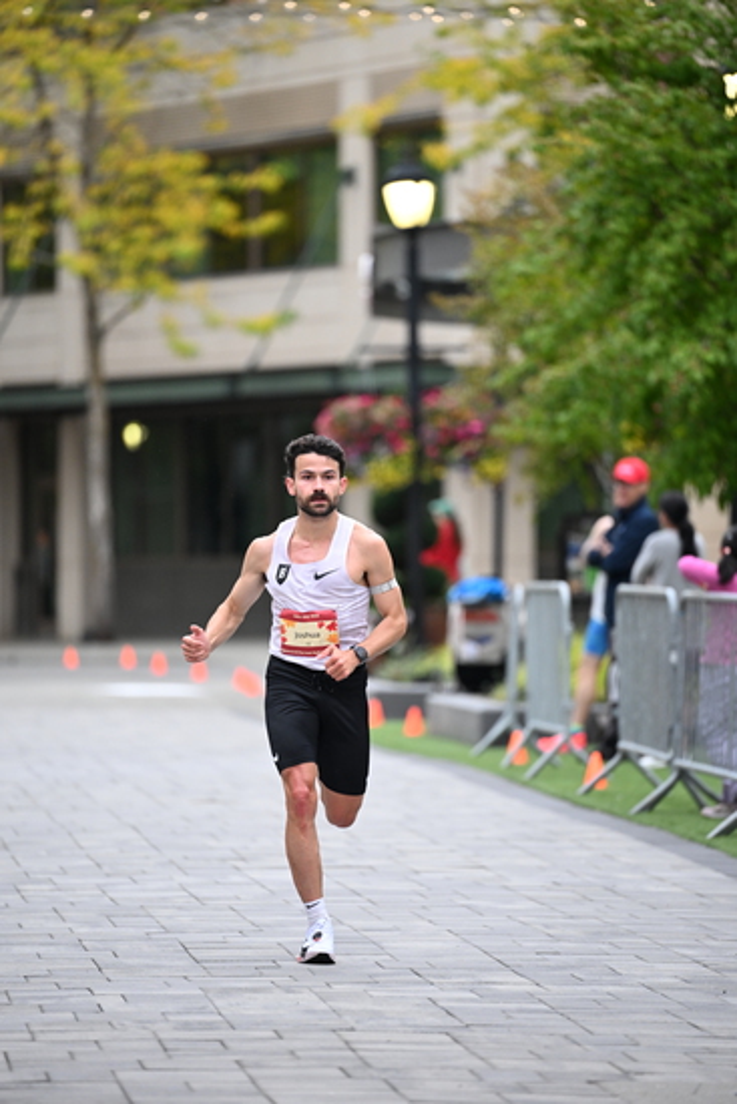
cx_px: 368
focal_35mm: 200
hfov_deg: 6.9
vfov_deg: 10.3
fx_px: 6137
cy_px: 552
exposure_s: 1/800
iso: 1600
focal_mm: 200
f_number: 2.8
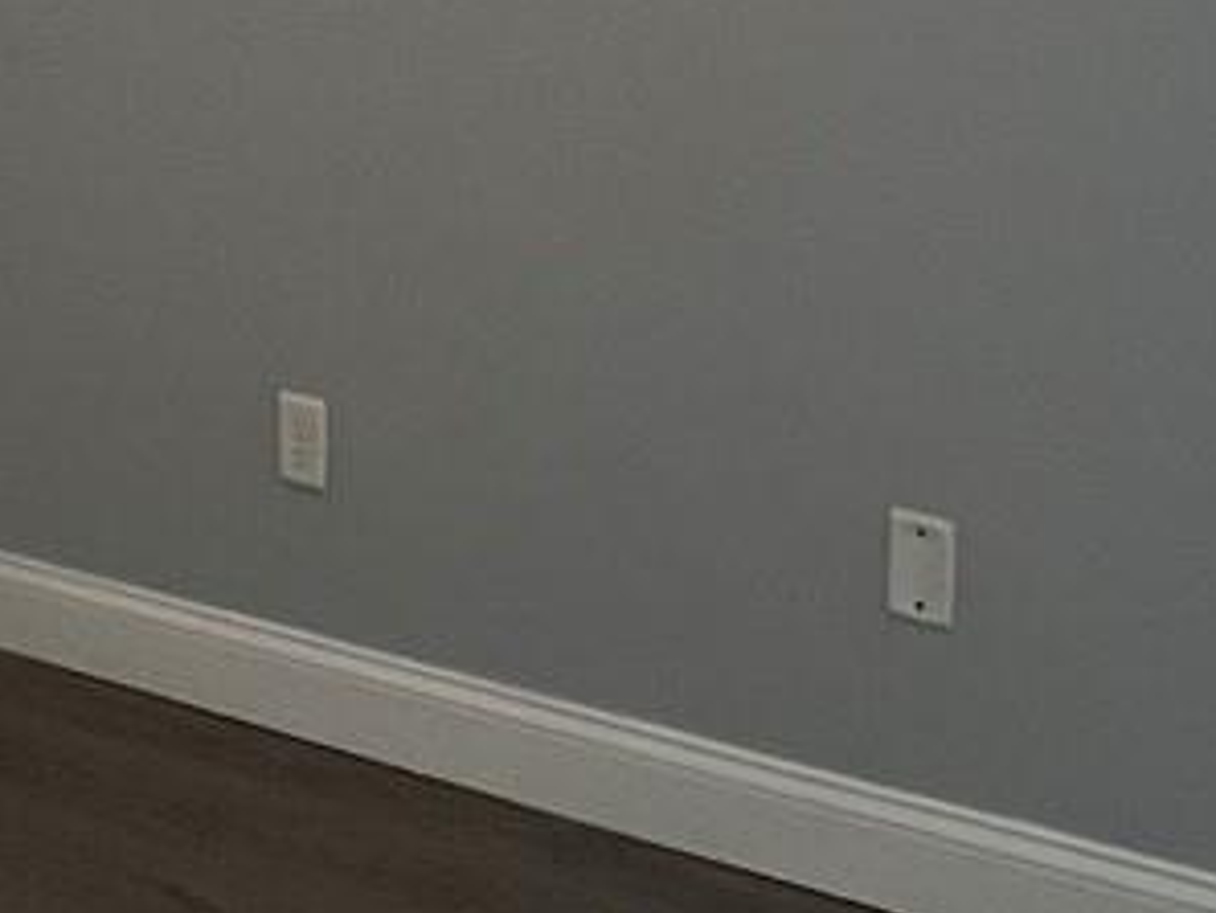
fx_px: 2460
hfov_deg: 26.6
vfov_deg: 18.6
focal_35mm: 70
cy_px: -446
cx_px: 61
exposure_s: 1/60
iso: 200
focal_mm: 1.57
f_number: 1.8
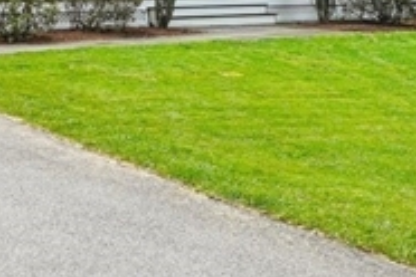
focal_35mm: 88
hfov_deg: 22.9
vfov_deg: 13.6
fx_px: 1017
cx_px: 311
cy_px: -251
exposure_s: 1/60
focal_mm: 16
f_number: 8
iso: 100
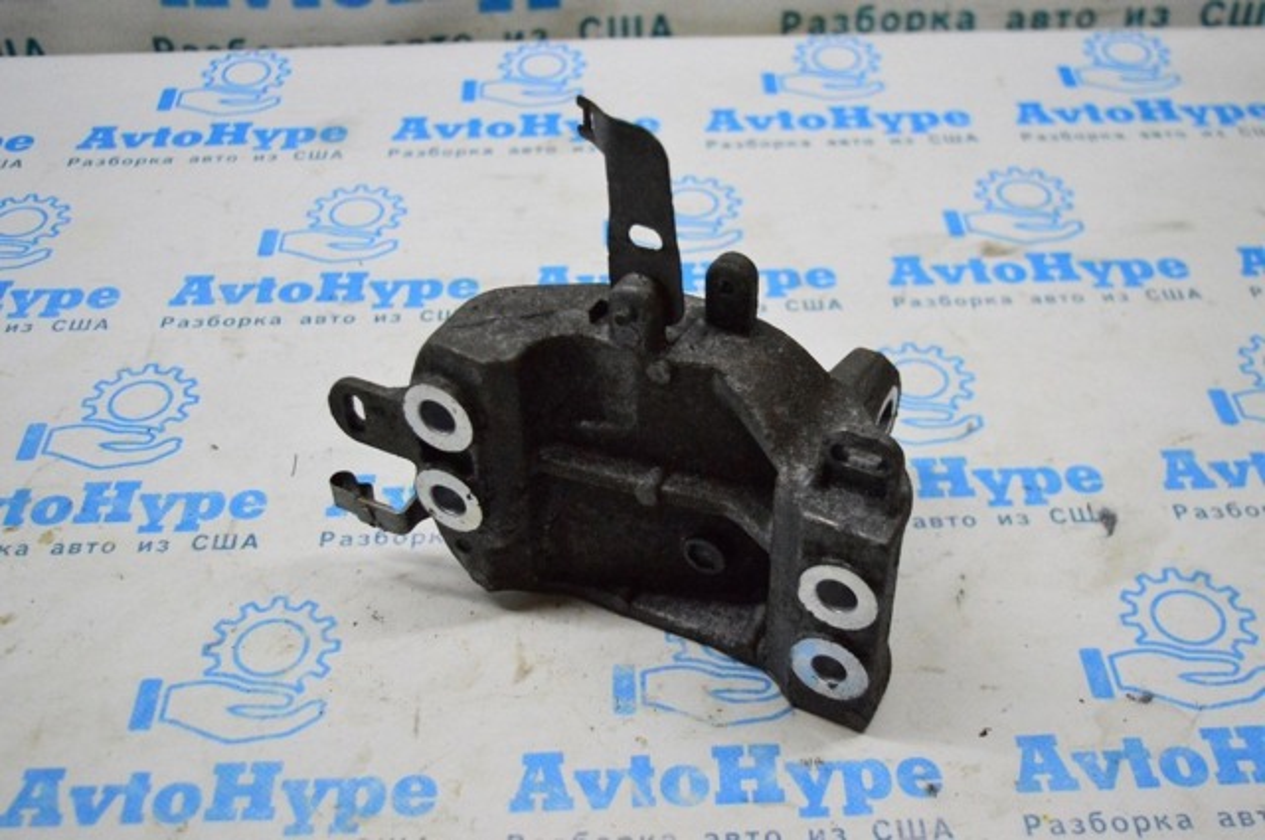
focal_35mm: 44
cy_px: 420
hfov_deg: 45.0
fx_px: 1527
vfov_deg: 30.8
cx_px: 632
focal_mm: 29
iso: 6400
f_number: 4.2
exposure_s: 1/1000
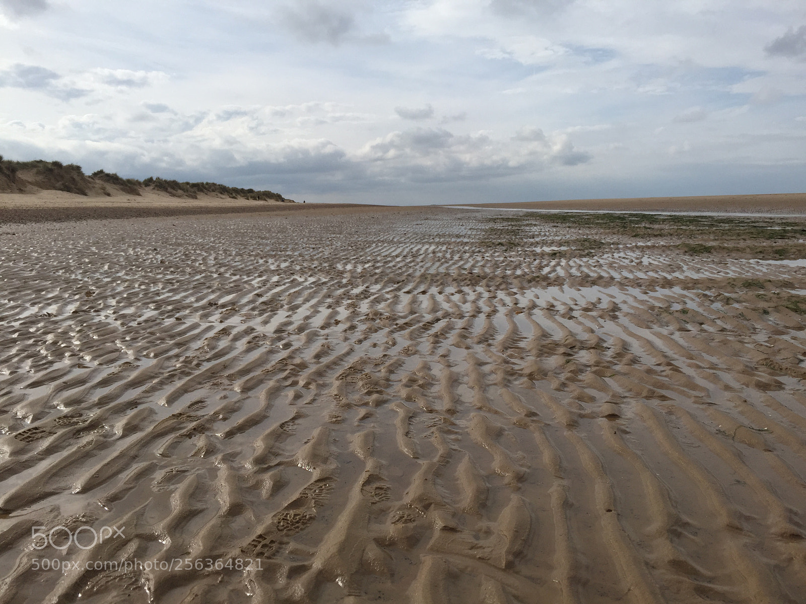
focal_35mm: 29
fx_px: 675
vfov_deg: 48.2
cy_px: 302
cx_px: 403
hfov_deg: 61.7
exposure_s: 1/4405
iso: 32
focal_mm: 4.15
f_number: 2.2
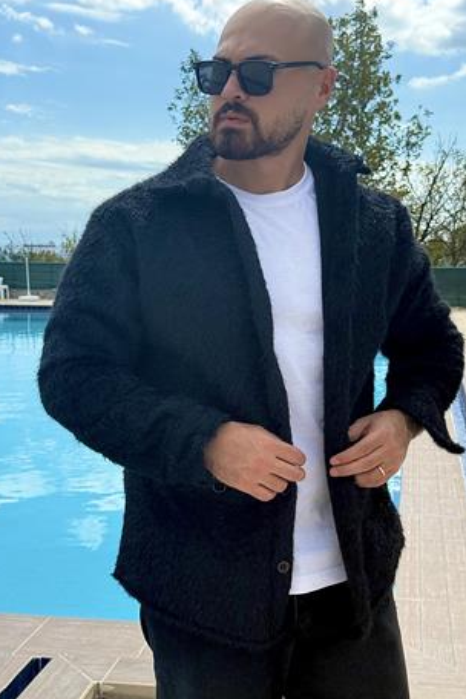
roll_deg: -1.0
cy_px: 345
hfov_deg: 26.5
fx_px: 990
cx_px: 250
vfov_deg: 38.9
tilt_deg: -5.1
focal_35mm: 51
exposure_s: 1/4878
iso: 80
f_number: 1.78
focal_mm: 6.76
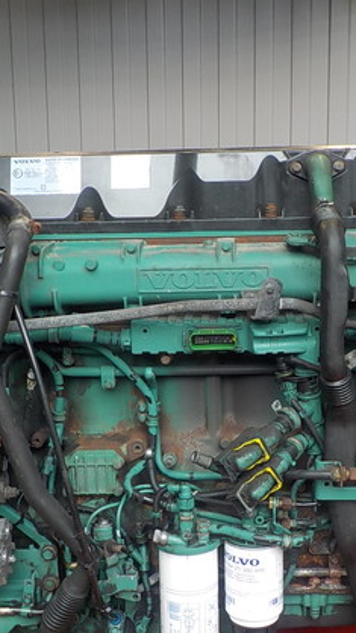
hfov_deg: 23.9
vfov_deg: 41.3
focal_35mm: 50
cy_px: 356
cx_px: 218
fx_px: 839
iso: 125
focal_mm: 4.1
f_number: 3.3
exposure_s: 1/50
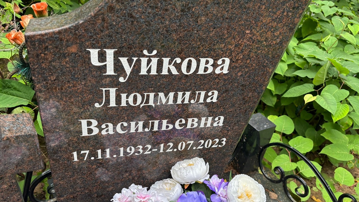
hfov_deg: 66.1
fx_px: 276
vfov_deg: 40.0
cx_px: 179
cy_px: 123
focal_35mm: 29
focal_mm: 5.96
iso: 40
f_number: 1.6
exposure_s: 1/176
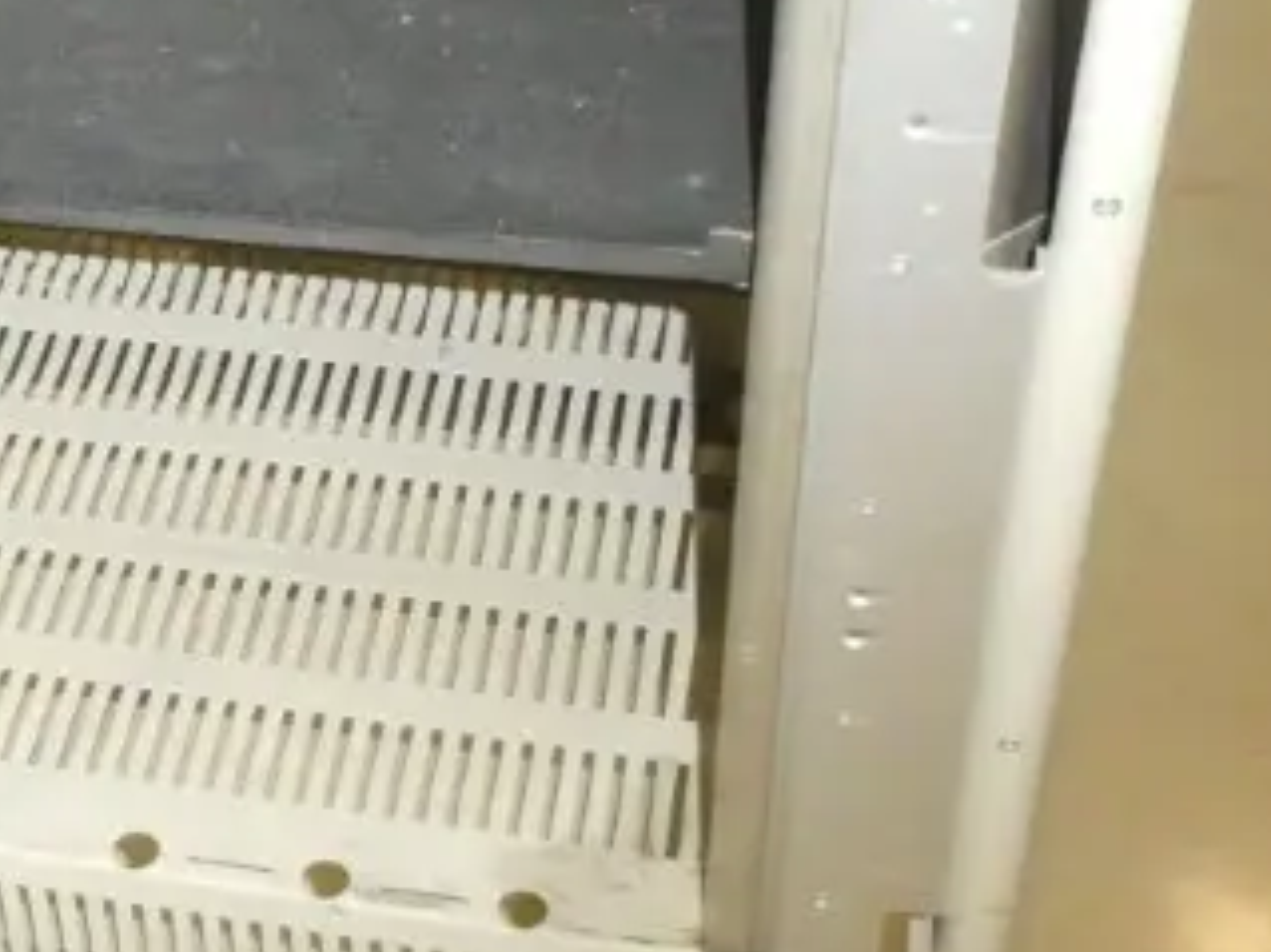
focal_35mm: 77
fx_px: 2826
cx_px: -72
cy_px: 347
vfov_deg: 19.1
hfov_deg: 24.0
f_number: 3.3
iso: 800
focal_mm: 4.3
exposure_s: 1/60
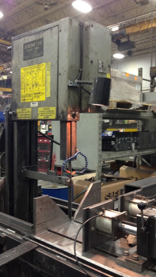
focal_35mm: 37
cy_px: 139
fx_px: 272
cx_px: 60
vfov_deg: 54.0
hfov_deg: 31.9
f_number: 2.4
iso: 200
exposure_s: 1/20
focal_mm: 4.12
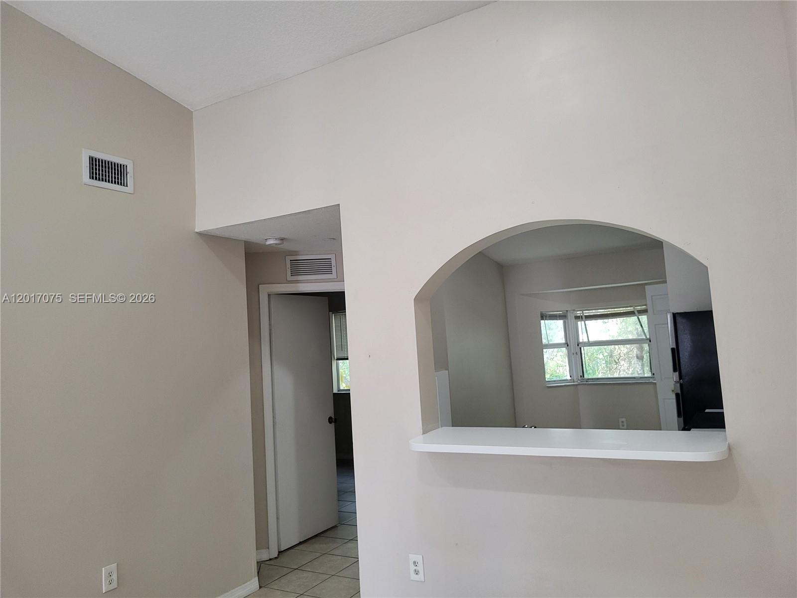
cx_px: 398
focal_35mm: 26
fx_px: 599
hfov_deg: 67.3
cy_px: 299
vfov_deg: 53.1
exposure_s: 1/120
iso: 320
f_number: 1.8
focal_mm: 5.4
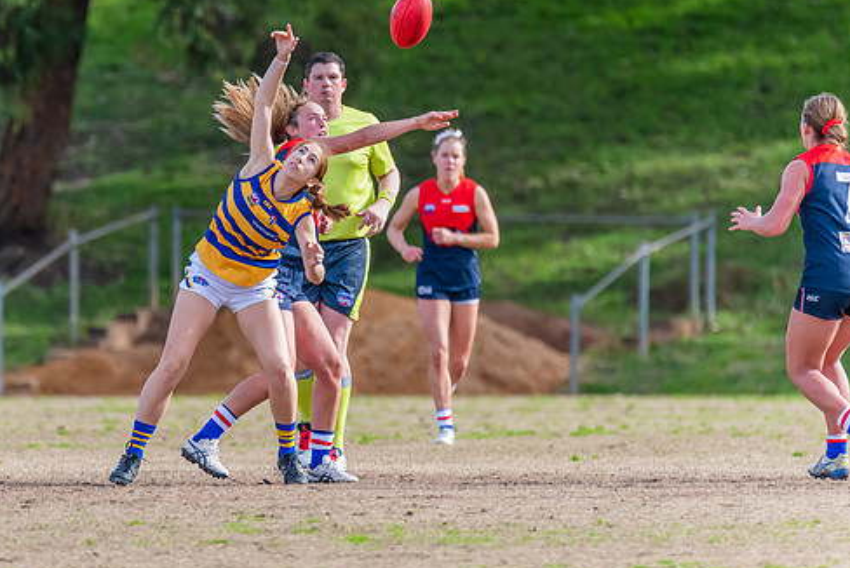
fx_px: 21333
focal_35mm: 903
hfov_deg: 2.3
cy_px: 189
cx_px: 328
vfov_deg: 1.5
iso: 1400
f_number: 6.3
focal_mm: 600
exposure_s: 1/1600
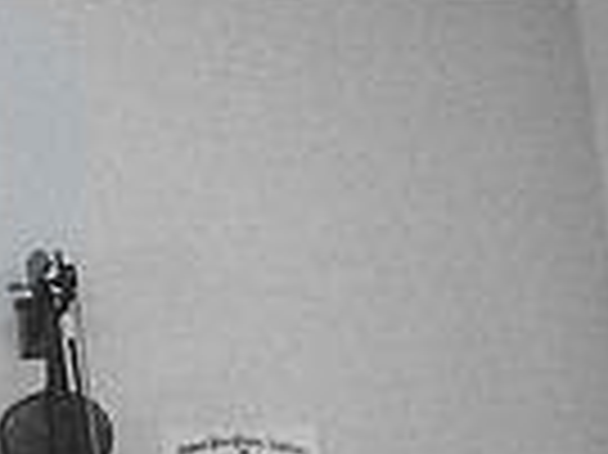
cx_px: -617
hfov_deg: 14.4
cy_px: 519
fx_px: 1983
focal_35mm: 113
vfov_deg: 12.8
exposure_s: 1/125
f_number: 2.8
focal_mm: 26
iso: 1600
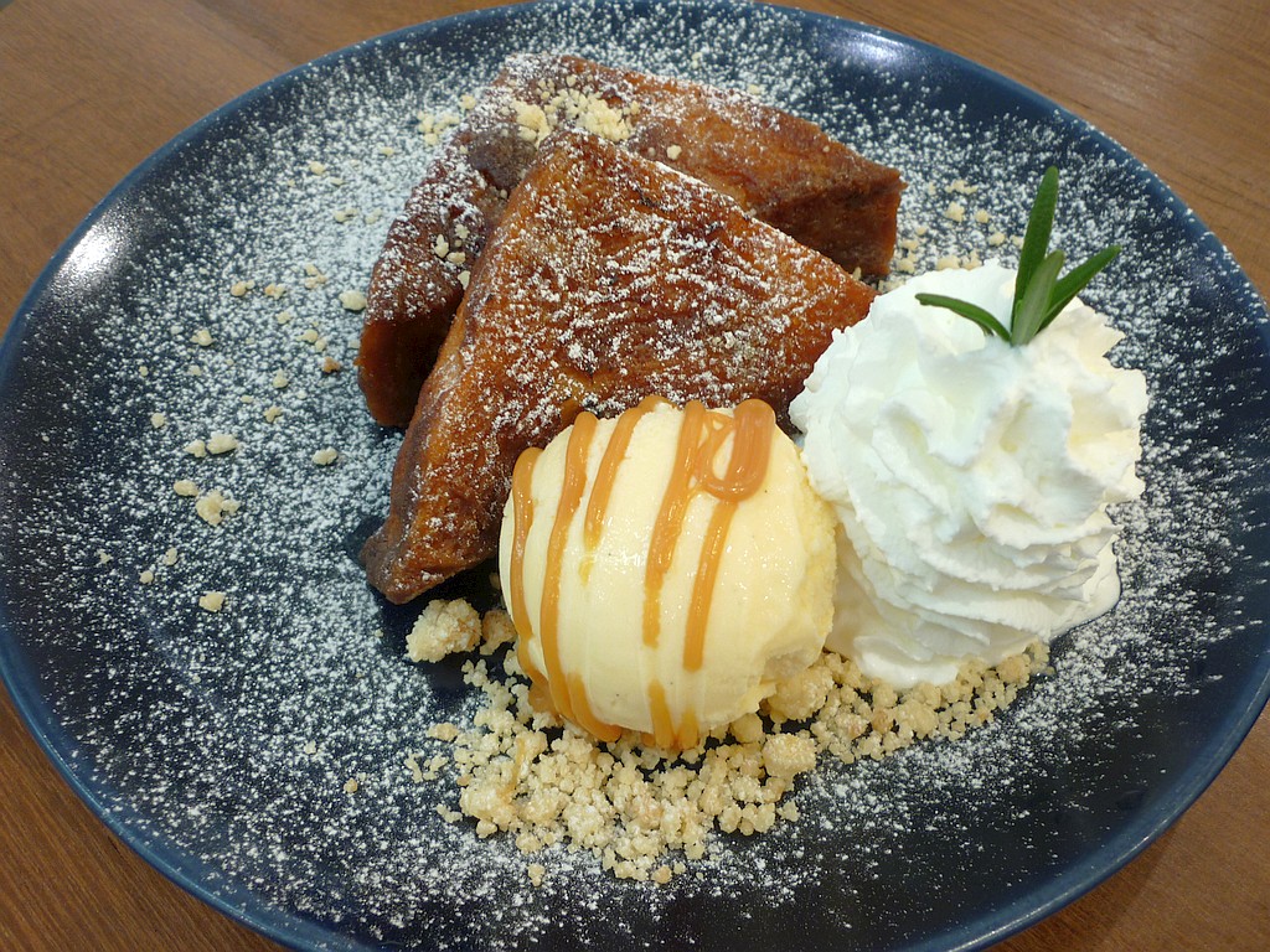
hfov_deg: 55.4
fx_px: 1211
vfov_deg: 42.9
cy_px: 476
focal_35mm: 33
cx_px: 635
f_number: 2.8
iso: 80
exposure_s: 1/15
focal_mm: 5.5
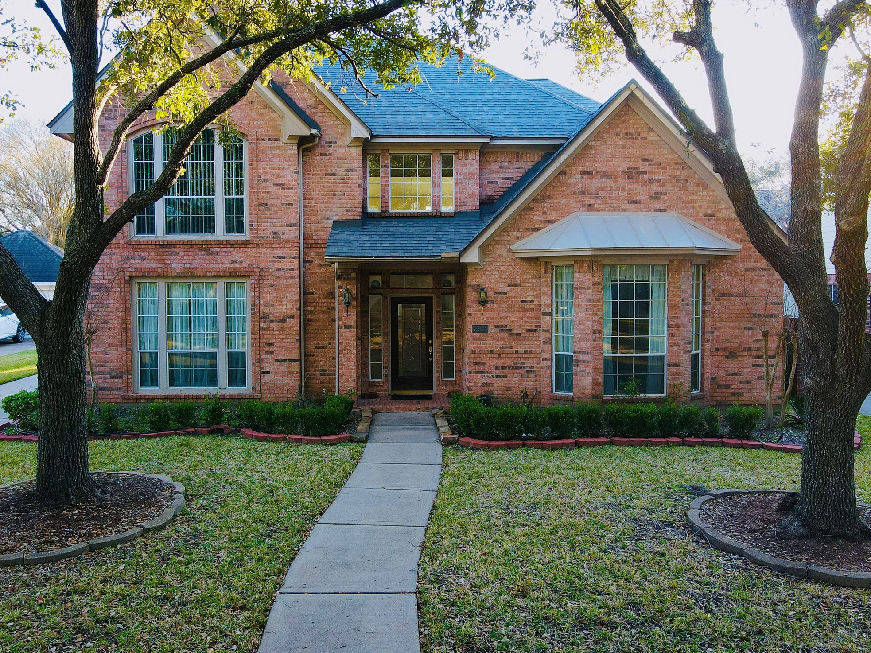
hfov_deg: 69.4
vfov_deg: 54.9
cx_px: 427
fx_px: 629
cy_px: 314
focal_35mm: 25
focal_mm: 4.5
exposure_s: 1/50
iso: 100
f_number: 2.8
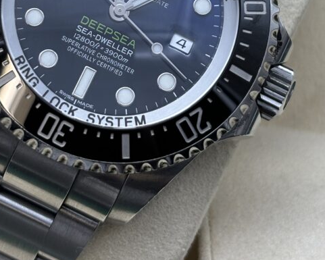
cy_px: -45
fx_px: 1039
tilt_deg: -50.8
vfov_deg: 13.9
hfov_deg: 17.8
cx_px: 130
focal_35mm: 108
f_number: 1.6
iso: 32
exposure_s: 1/100
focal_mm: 5.96
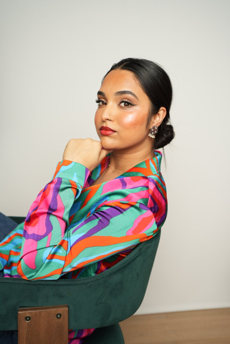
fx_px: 362
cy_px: 172
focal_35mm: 38
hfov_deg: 35.3
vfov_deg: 50.9
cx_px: 115
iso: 200
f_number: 5
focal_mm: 37.8
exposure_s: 1/160
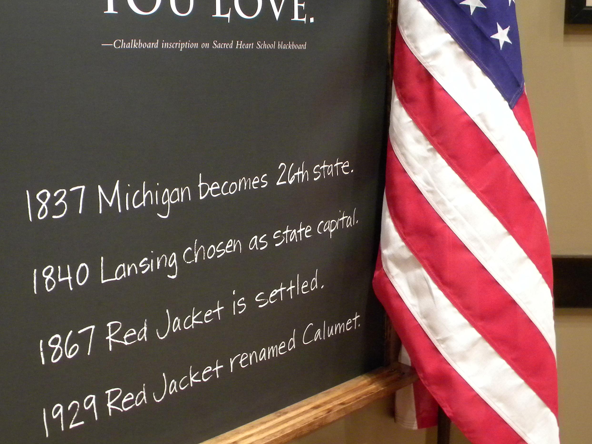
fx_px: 701
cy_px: 192
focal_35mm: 41
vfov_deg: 35.1
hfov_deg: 45.4
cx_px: 225
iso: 400
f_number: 3.5
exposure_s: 1/15.3
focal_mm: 5
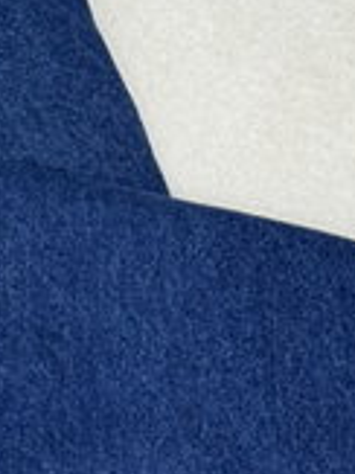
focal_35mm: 157
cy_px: 156
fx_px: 2150
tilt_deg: -61.9
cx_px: -90
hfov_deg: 9.3
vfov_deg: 12.6
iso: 100
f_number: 1.78
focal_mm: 6.76
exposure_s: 1/50
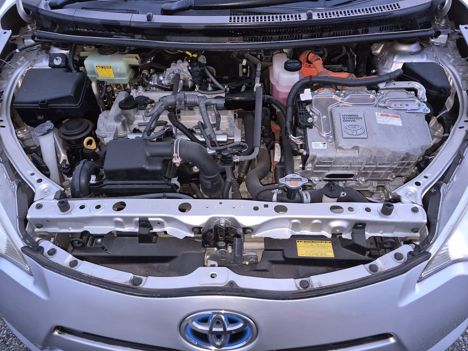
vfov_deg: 58.9
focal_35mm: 23
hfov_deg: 73.9
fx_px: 311
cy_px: 176
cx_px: 234
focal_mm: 5.4
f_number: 1.8
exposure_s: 1/8
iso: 250
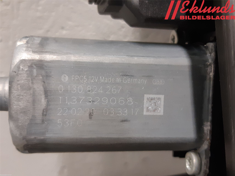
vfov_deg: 53.1
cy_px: 88
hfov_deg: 67.3
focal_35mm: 26
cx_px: 118
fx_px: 177
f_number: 1.7
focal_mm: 3.93
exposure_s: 1/33
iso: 250
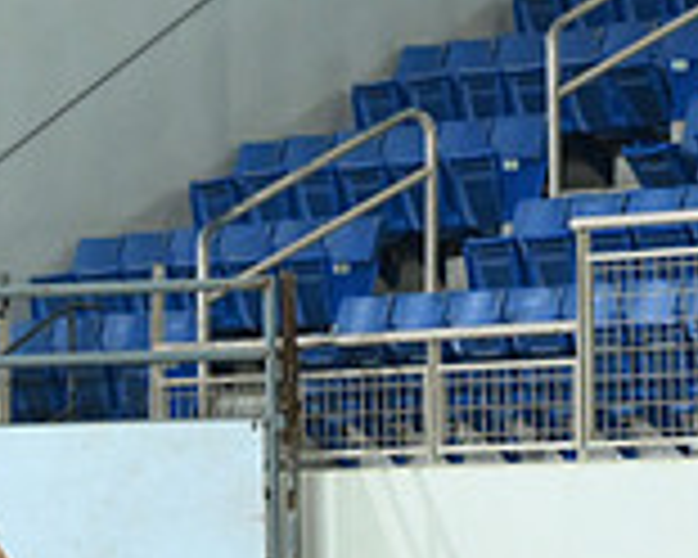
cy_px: 578
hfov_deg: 3.7
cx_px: -522
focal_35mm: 518
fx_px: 10701
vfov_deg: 3.0
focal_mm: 98
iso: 2500
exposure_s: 1/212
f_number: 5.6
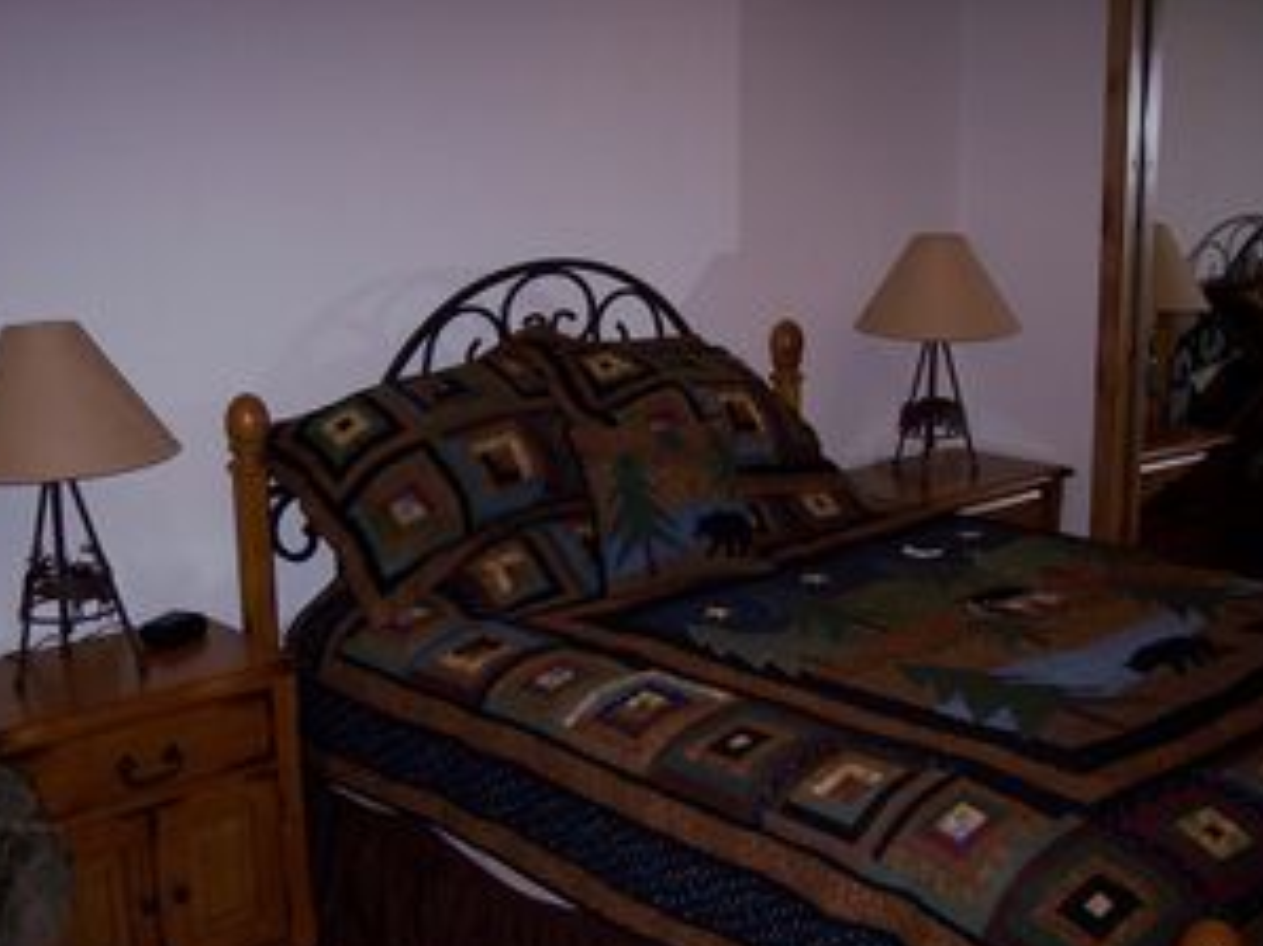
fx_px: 1751
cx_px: 651
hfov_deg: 39.7
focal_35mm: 48
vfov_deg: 30.2
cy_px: 574
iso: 100
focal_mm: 8
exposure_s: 1/60
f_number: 2.8
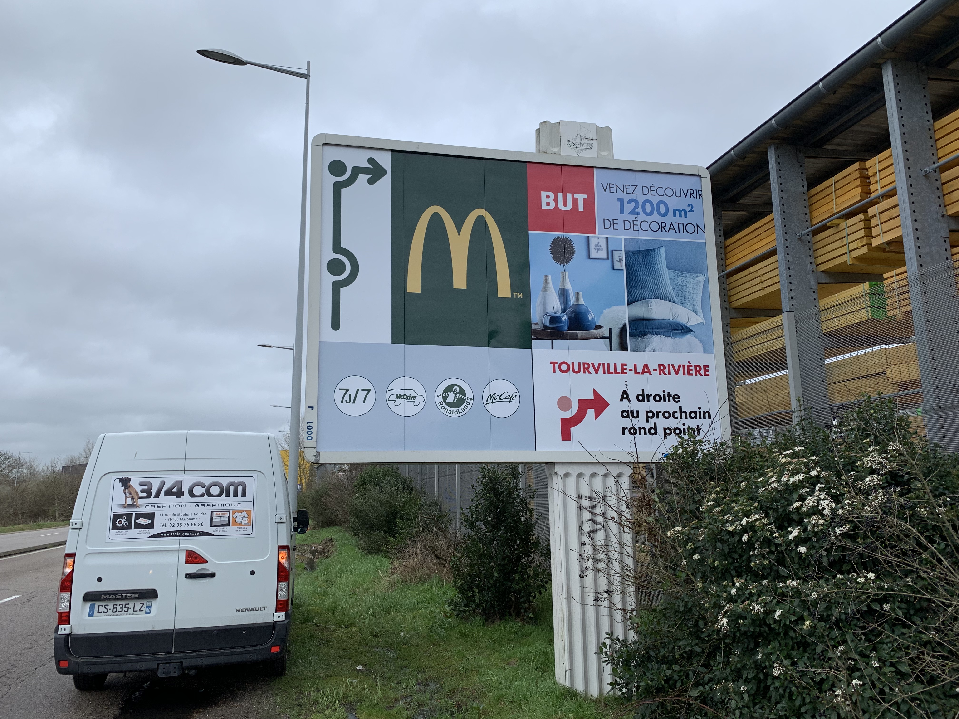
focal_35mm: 26
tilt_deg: +12.1
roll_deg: -0.6
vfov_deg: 53.1
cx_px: 480
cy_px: 360
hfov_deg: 67.3
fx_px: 720
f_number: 1.8
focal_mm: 4.25
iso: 25
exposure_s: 1/664
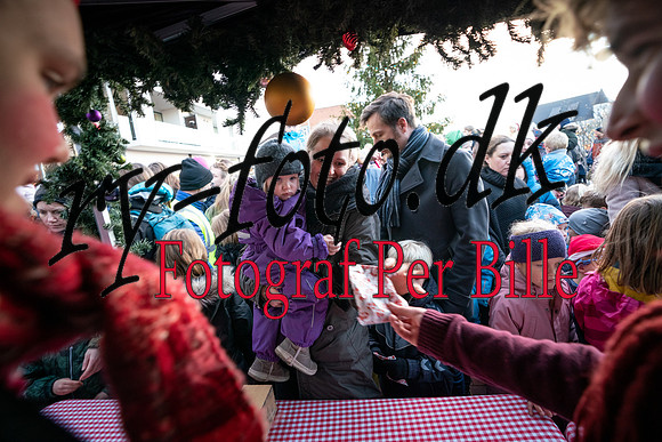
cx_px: 331
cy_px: 221
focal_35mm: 16
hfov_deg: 96.7
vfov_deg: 73.8
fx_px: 294
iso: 3200
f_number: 4
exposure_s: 1/30
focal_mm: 16
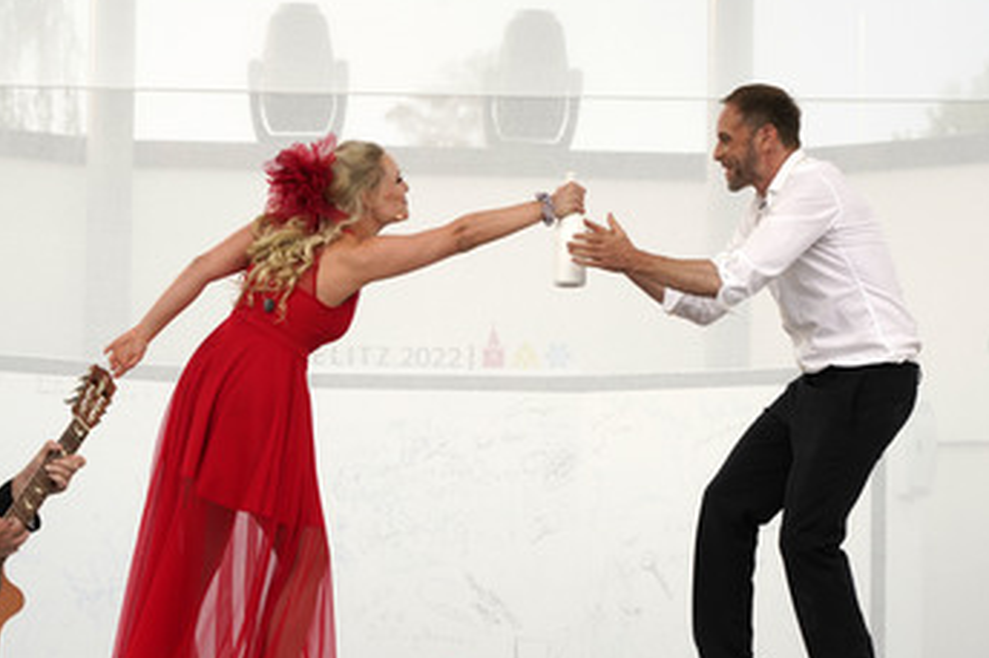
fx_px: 3460
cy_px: 388
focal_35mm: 126
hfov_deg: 16.3
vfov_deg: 10.9
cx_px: 436
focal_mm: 96
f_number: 6.3
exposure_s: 1/250
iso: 640
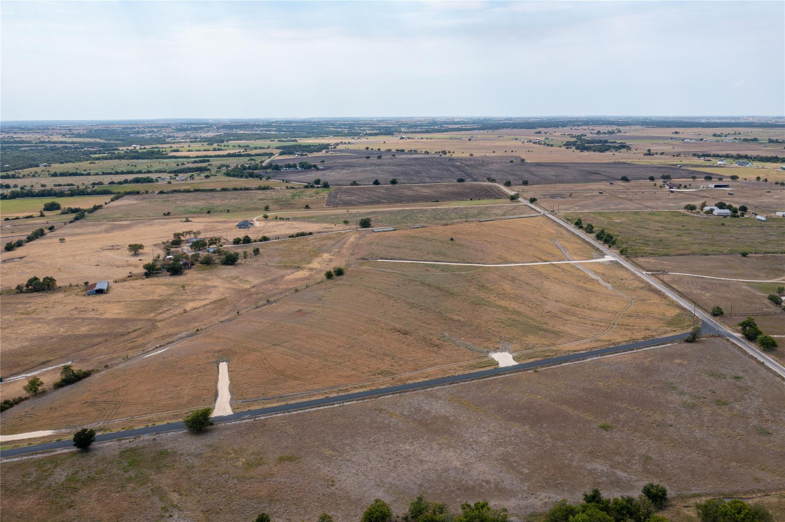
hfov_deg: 65.5
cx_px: 392
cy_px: 261
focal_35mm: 28
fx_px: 610
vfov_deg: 46.4
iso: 100
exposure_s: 1/500
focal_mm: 10.26
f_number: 5.6
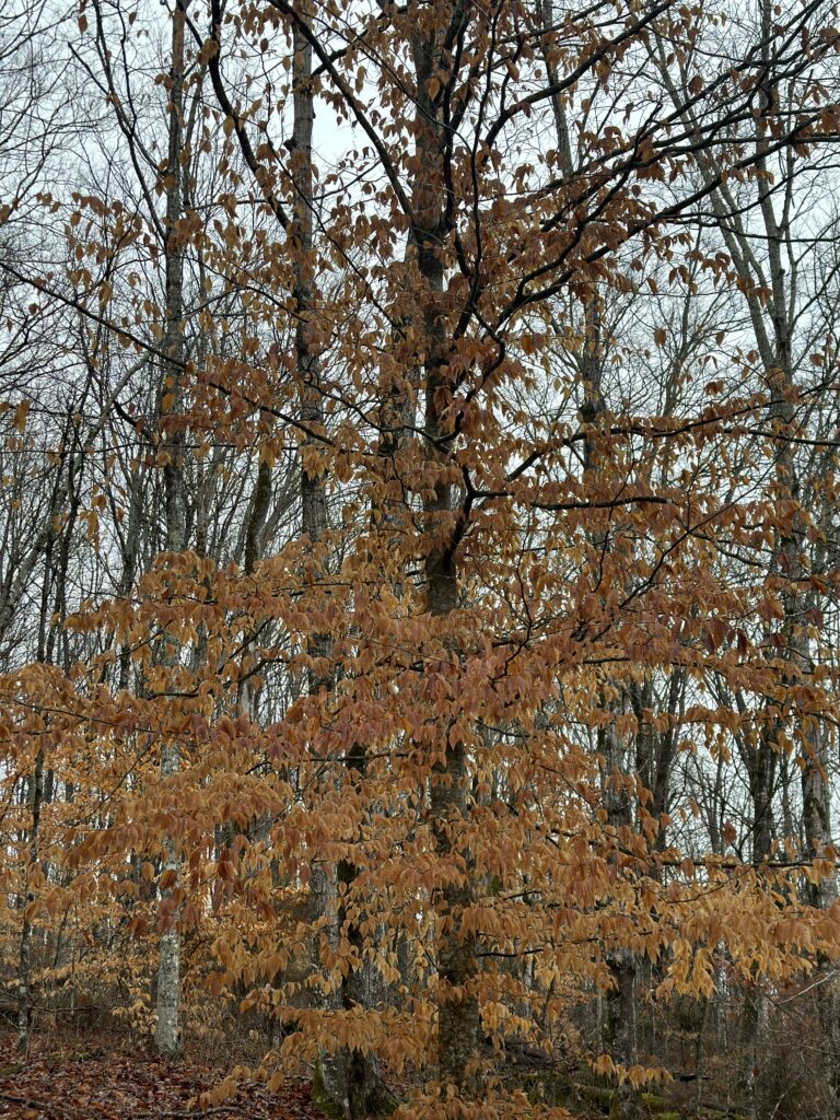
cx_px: 420
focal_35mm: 48
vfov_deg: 39.7
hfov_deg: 30.3
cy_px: 560
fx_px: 1553
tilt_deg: +24.2
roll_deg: +2.8
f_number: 1.78
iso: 80
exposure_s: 1/191
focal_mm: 6.86
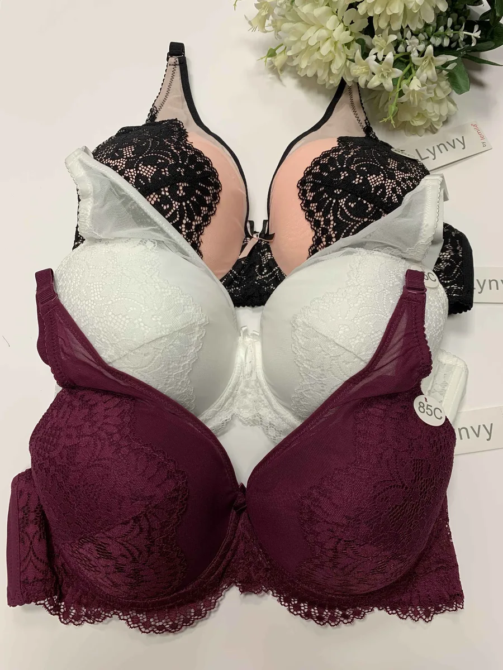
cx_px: 252
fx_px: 504
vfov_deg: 67.3
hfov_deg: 53.1
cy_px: 335
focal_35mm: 26
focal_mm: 4.25
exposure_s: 1/50
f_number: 1.8
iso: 50
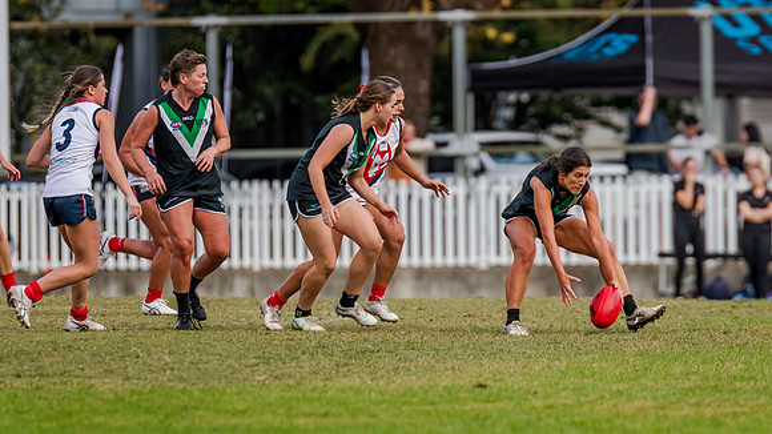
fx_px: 11292
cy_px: 176
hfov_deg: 3.9
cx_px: 454
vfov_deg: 2.2
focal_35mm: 552
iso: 800
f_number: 5
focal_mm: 420
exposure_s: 1/1600
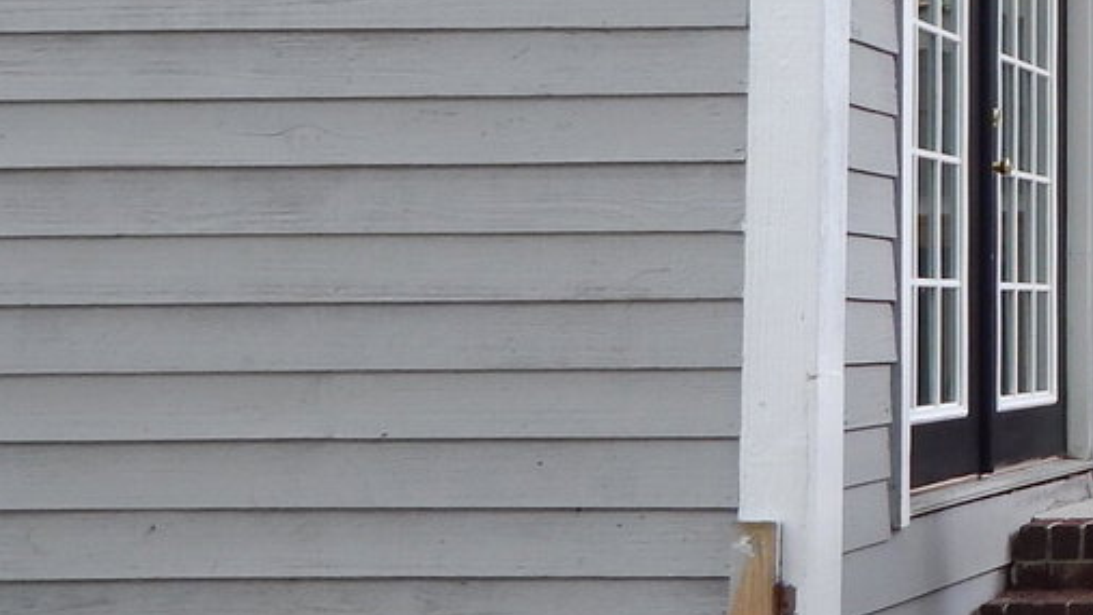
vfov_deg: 15.2
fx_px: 2289
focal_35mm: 79
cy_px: 179
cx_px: 1600
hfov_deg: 22.5
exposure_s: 1/40
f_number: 3
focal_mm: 4
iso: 125
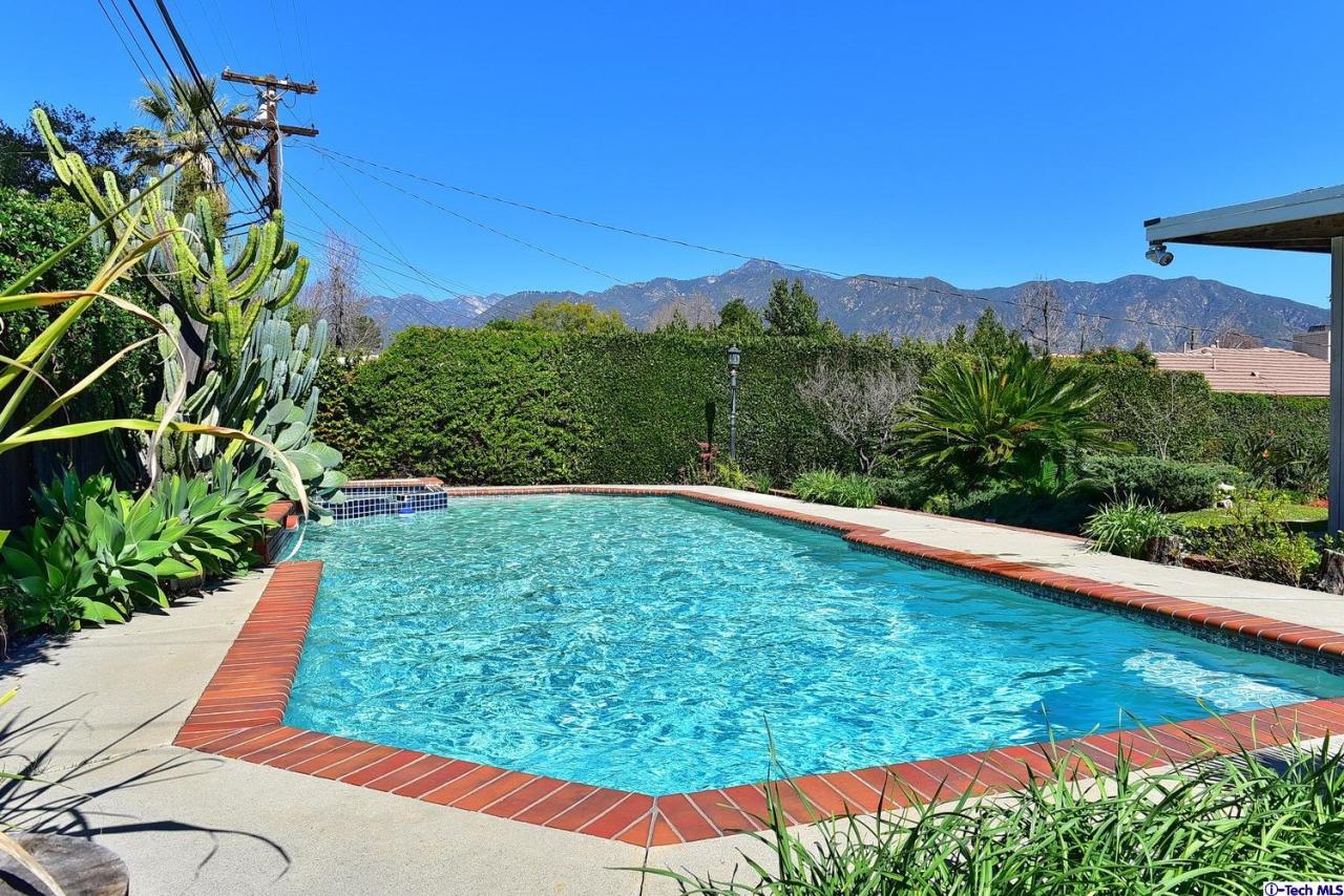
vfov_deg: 53.2
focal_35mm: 24
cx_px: 672
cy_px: 448
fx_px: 896
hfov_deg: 73.7
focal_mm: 24
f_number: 8
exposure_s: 1/800
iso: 250
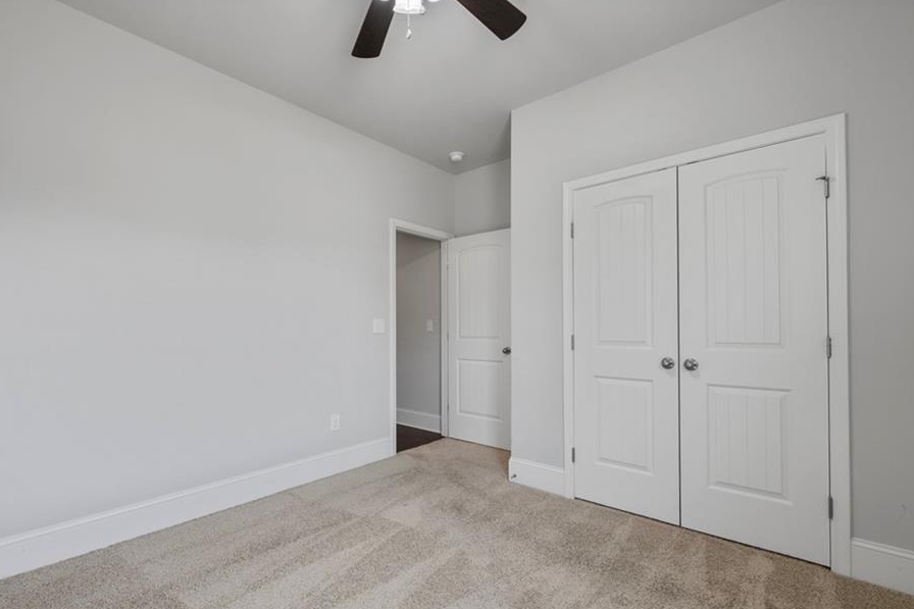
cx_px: 430
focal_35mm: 16
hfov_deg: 96.6
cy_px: 326
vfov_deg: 73.6
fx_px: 406
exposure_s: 1/160
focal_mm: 14
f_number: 8
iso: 400
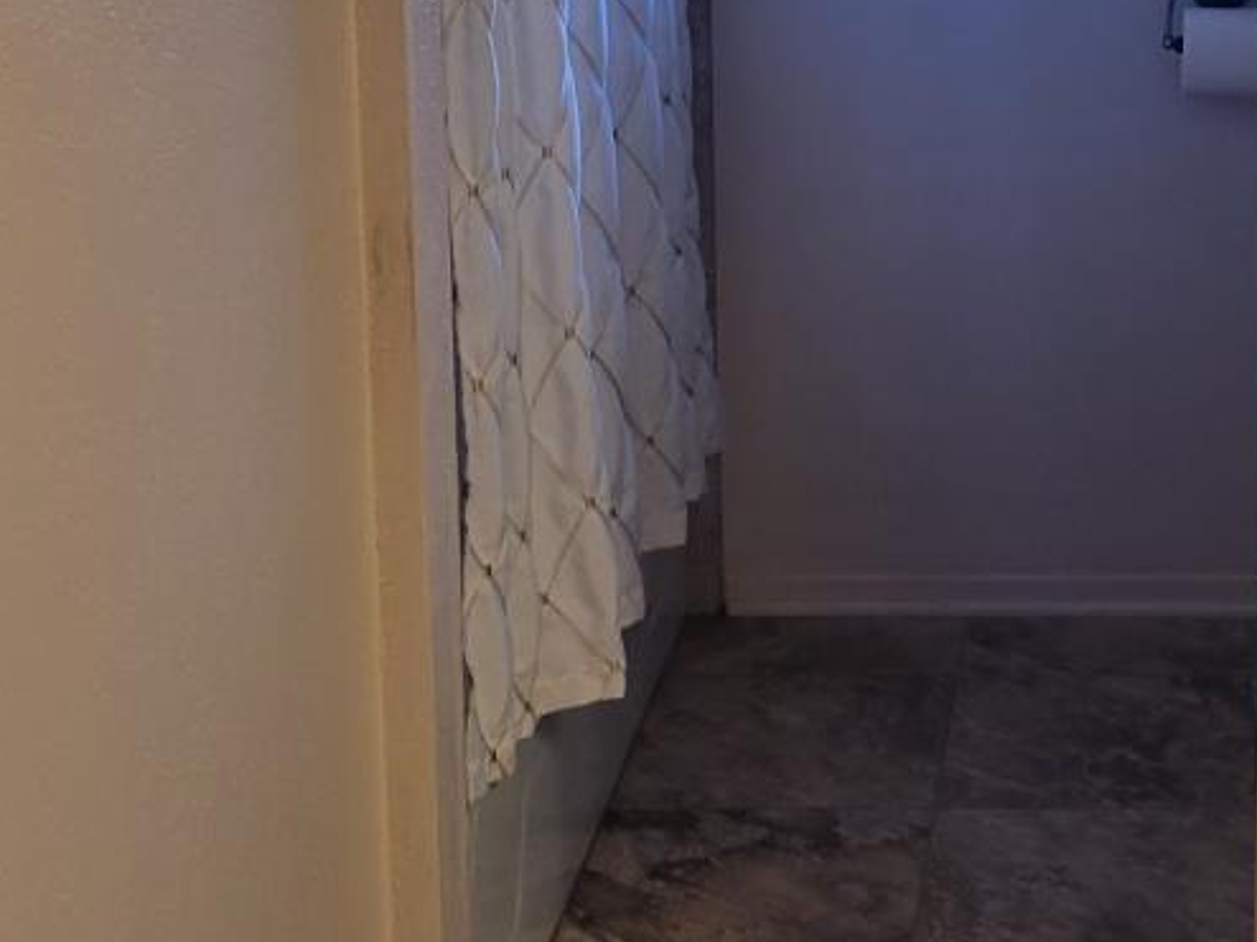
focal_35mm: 79
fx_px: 2867
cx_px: 1310
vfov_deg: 18.4
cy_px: 154
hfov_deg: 23.5
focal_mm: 5.4
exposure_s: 1/90.1
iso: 100
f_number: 1.8
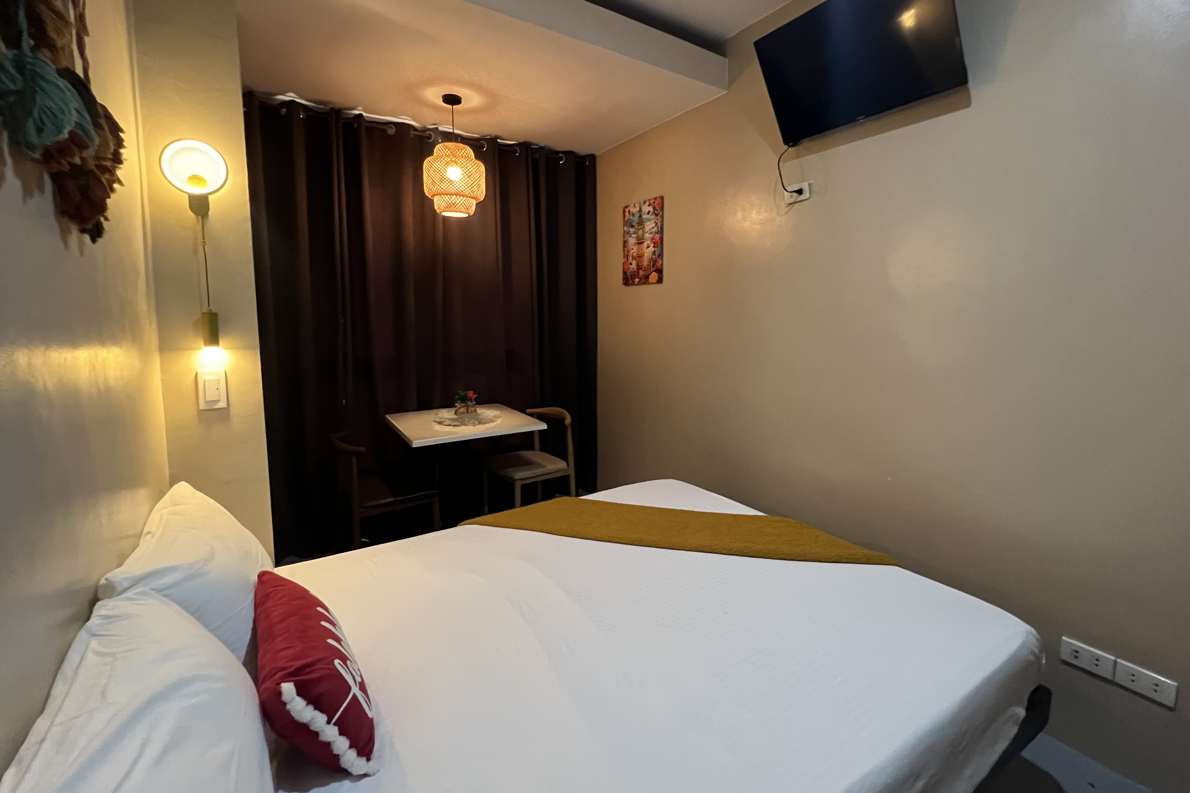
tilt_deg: -6.1
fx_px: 496
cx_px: 618
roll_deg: +0.0
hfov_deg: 100.3
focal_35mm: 15
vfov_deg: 77.2
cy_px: 369
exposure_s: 1/60
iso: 1000
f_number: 1.8
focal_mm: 1.57
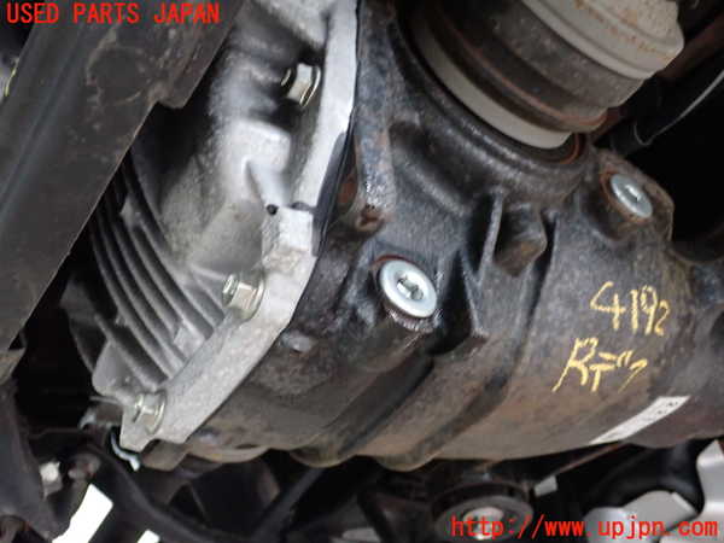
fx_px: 795
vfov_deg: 37.7
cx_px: 362
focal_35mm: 38
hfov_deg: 49.0
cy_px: 272
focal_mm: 6.83
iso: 800
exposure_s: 1/20
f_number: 2.7
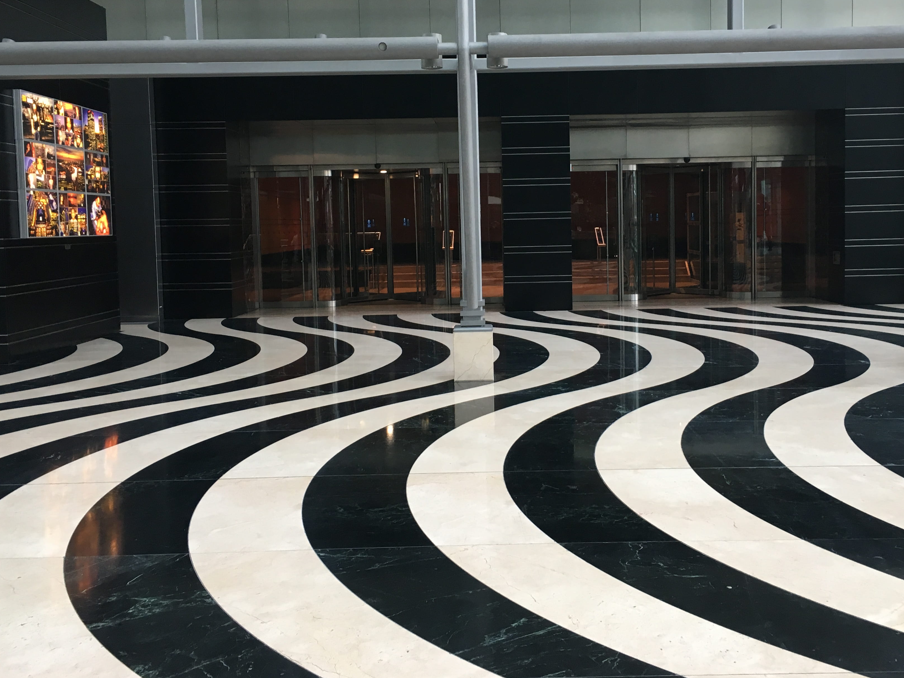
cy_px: 277
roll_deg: +0.8
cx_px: 504
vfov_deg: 39.5
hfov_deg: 51.2
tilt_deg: -2.4
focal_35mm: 36
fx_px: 940
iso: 64
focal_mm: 4.15
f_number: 2.2
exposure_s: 1/33
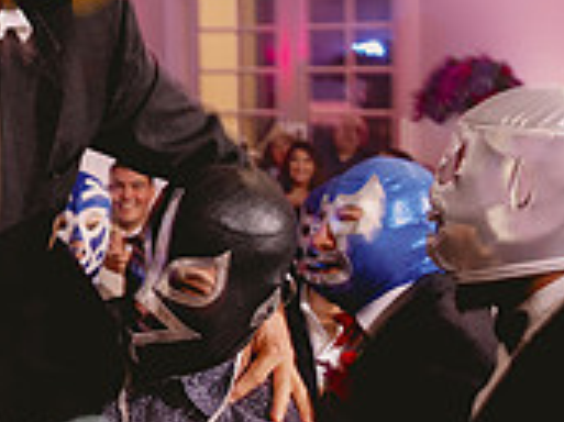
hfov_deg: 20.2
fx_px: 1433
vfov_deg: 16.7
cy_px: 149
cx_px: -196
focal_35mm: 88
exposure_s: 1/25
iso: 500
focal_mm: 24
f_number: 3.5
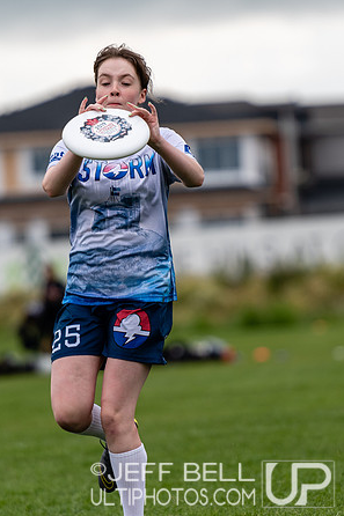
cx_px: 171
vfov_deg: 4.5
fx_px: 6512
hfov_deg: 3.0
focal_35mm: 454
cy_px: 259
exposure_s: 1/1000
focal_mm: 200
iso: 140
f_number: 2.8
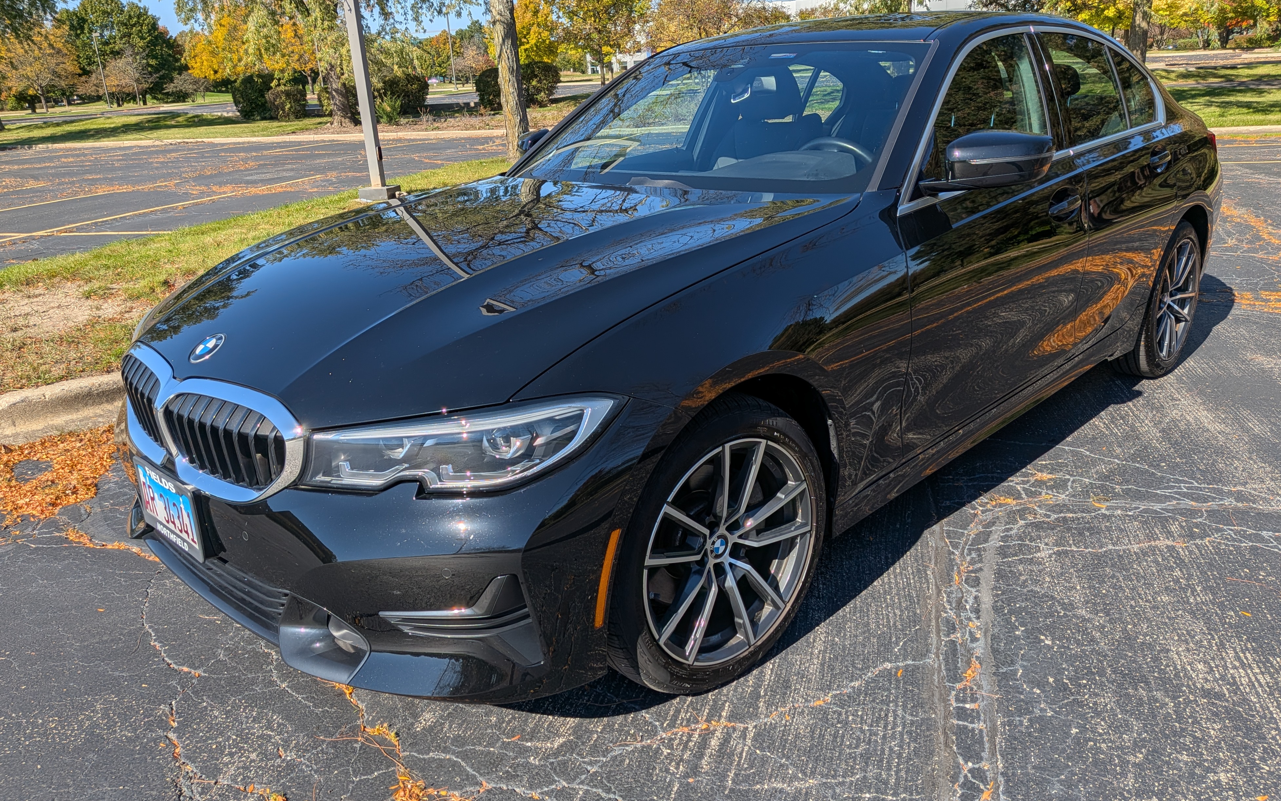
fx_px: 908
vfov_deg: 47.6
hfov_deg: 70.4
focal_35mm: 26
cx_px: 629
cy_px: 399
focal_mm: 4.53
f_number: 1.7
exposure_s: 1/7812
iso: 27
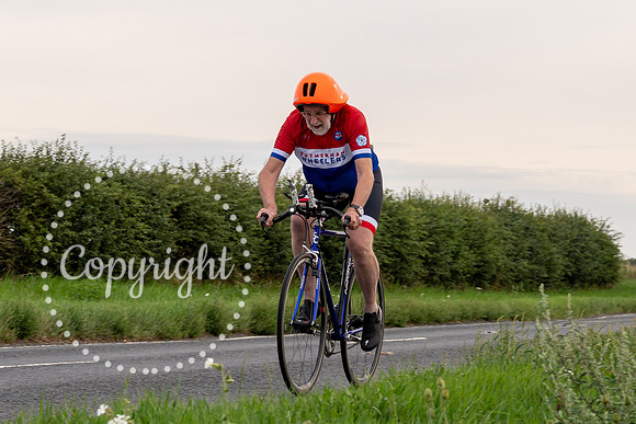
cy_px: 32
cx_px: 259
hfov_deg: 15.8
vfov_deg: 10.5
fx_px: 2286
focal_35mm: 129
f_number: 10
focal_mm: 70
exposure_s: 1/200
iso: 200
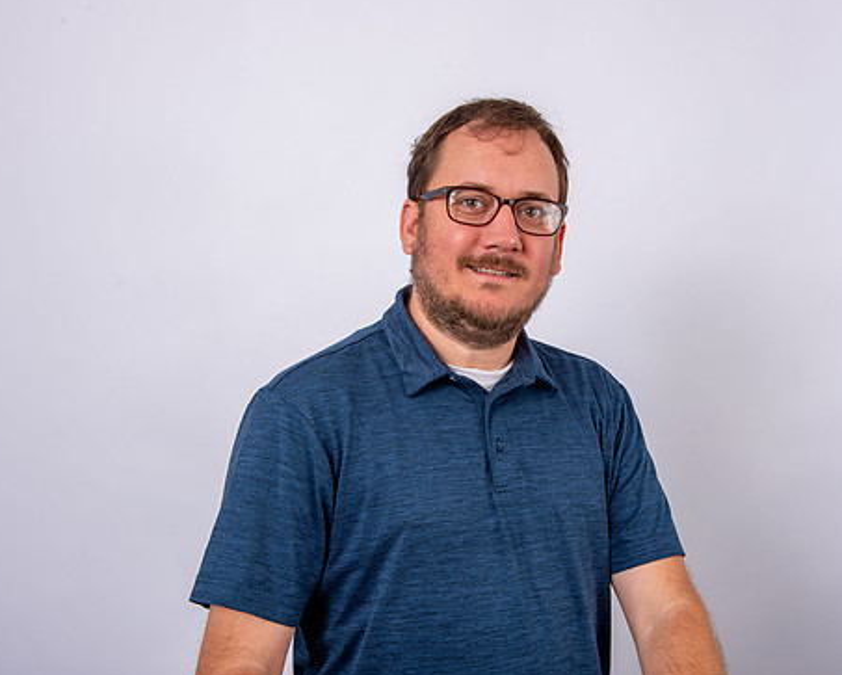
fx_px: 1047
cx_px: 481
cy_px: 346
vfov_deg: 35.7
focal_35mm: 42
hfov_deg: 43.7
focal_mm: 35
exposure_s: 1/250
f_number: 9
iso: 125
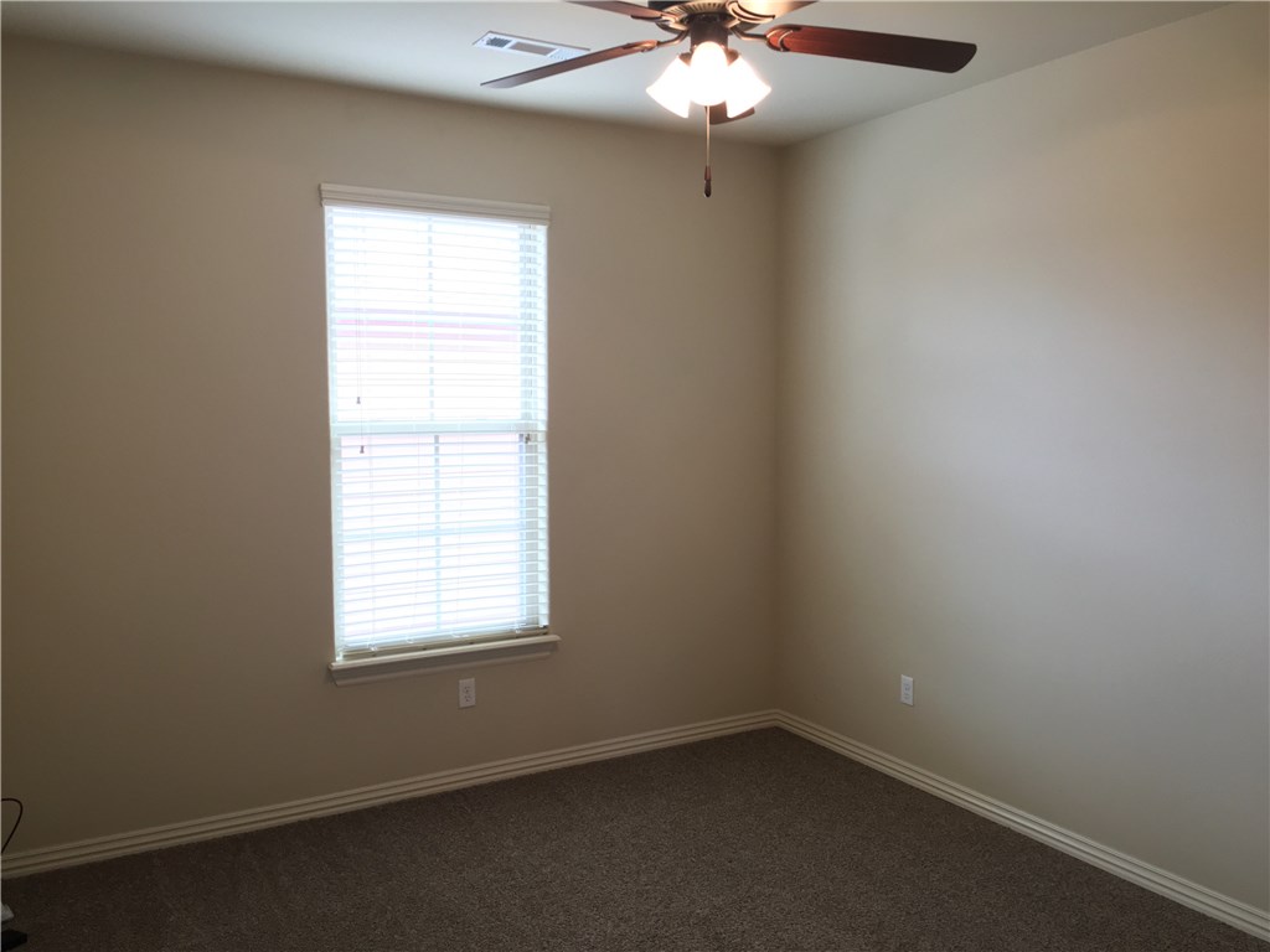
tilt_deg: -4.1
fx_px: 1064
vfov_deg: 48.2
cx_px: 635
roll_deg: +0.5
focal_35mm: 29
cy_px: 476
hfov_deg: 61.7
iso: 64
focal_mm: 4.15
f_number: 2.2
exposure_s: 1/30
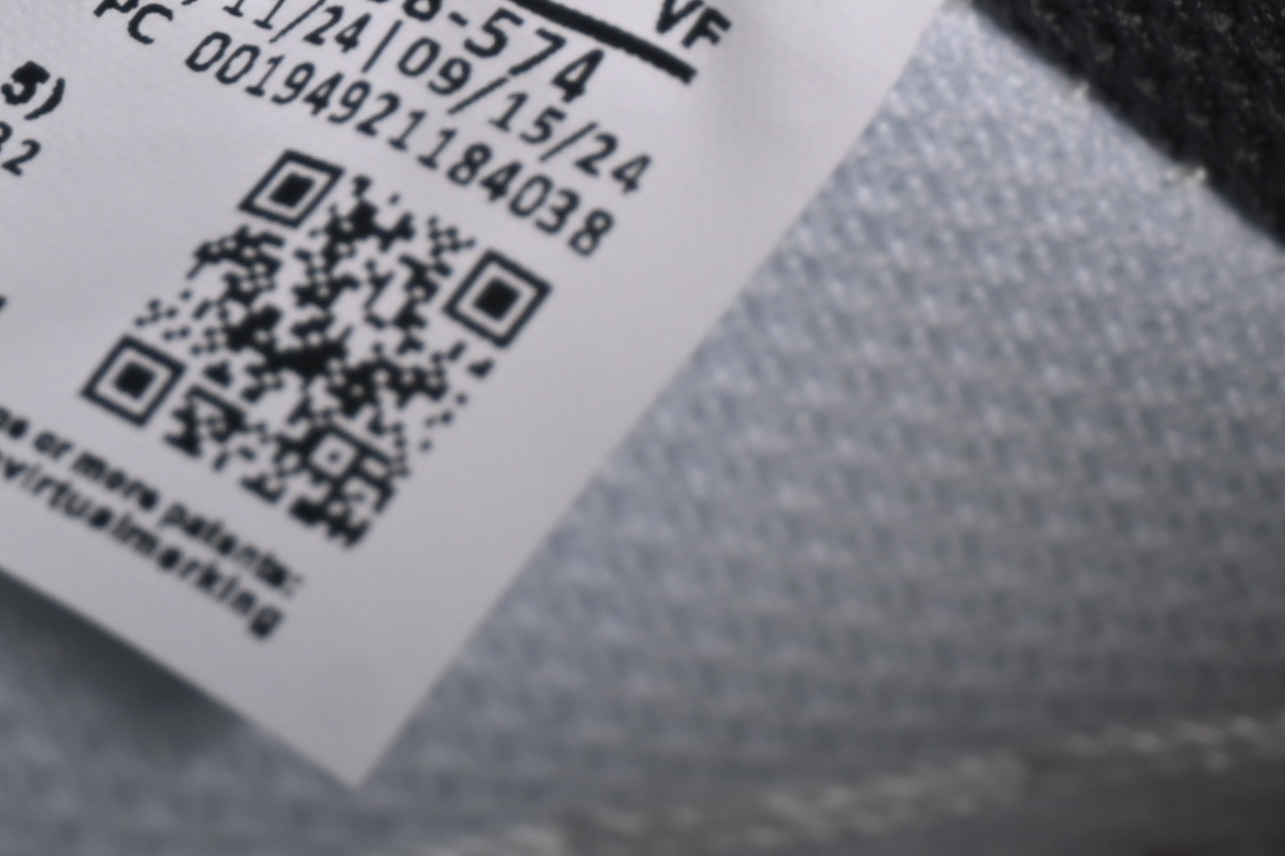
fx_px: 8886
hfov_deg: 8.3
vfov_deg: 5.5
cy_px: 156
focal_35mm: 249
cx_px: 268
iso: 160
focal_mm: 50
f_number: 7.1
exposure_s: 1/60
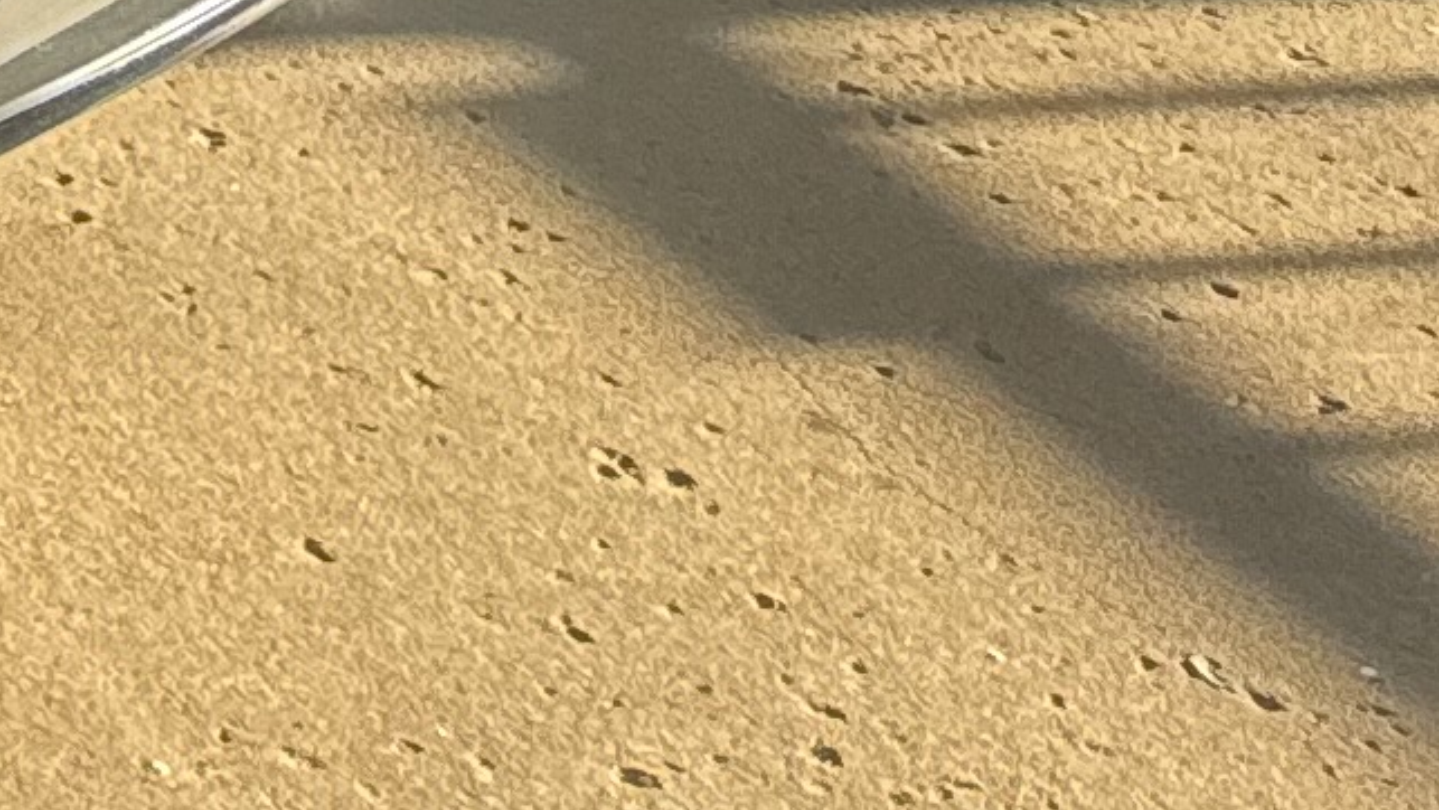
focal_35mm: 164
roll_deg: +0.9
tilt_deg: -6.3
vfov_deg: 6.1
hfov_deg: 10.1
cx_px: -2737
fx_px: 6259
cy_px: -2459
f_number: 1.78
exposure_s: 1/722
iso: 100
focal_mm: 6.76
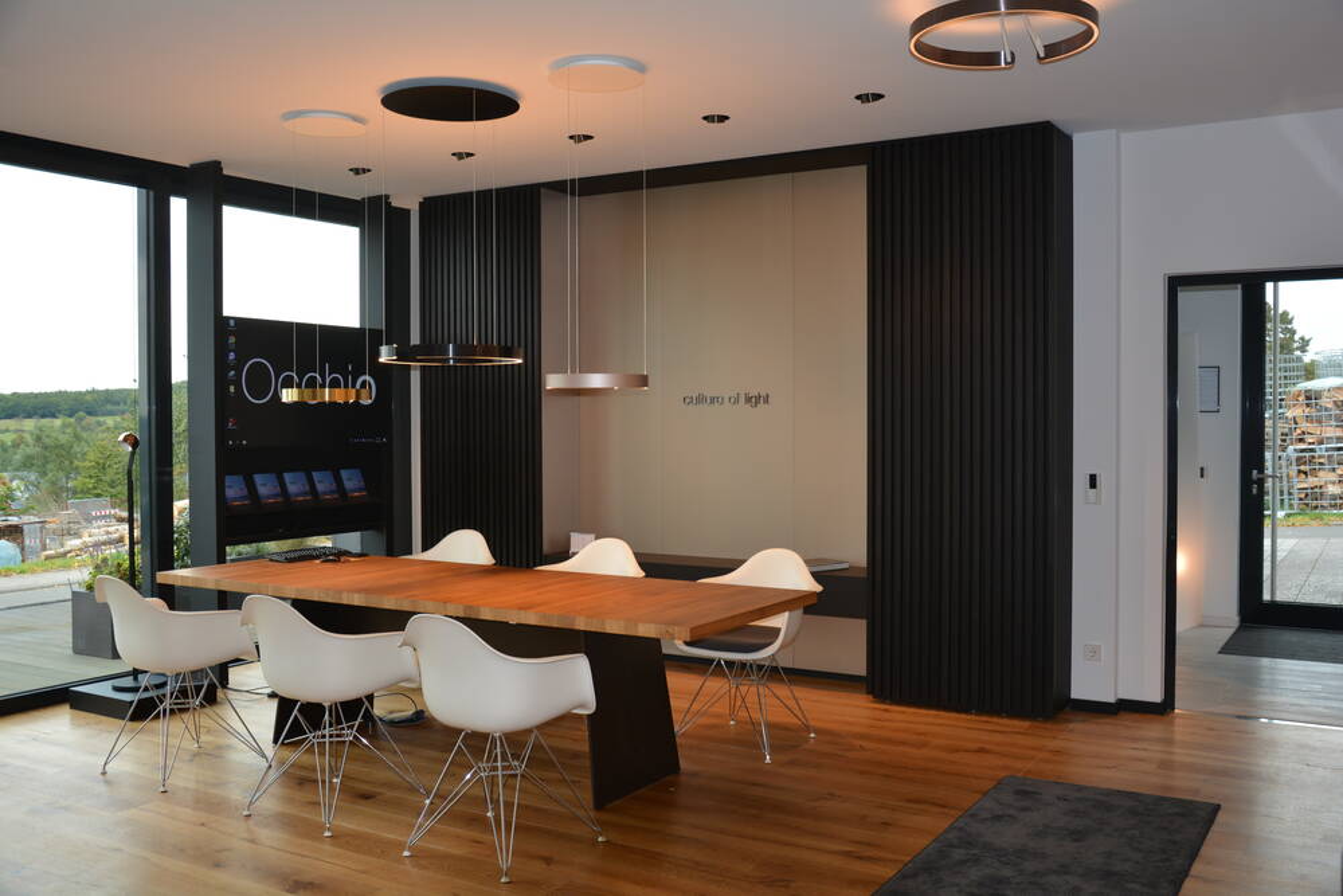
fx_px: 1231
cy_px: 448
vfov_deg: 40.0
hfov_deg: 57.2
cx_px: 672
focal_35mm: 33
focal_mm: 22
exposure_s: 1/125
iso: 220
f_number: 3.8
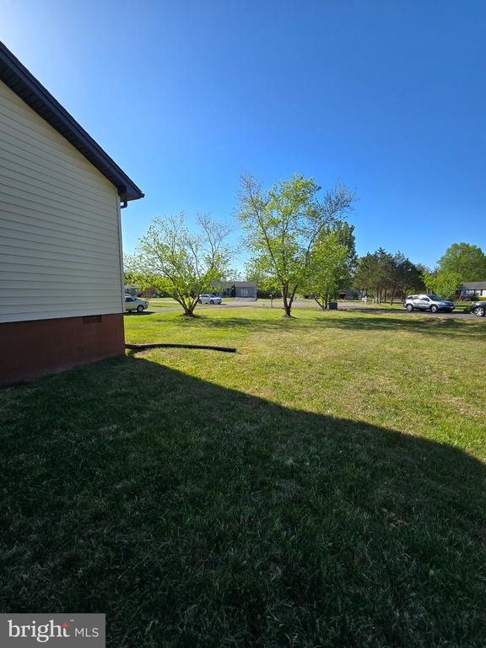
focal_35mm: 13
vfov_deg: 106.2
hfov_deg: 89.9
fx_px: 243
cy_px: 324
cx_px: 243
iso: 50
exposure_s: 1/1410
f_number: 2.2
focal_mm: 2.2
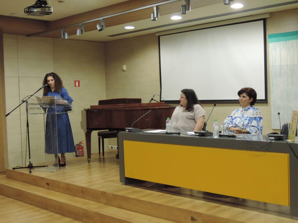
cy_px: 112
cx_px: 149
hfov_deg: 40.4
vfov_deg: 30.9
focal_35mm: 47
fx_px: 405
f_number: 3.5
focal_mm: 8.3
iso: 400
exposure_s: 1/15
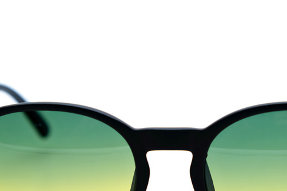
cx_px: 174
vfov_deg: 8.8
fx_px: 1243
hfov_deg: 13.2
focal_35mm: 156
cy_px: 147
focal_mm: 50.5
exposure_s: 1/125
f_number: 5.6
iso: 160
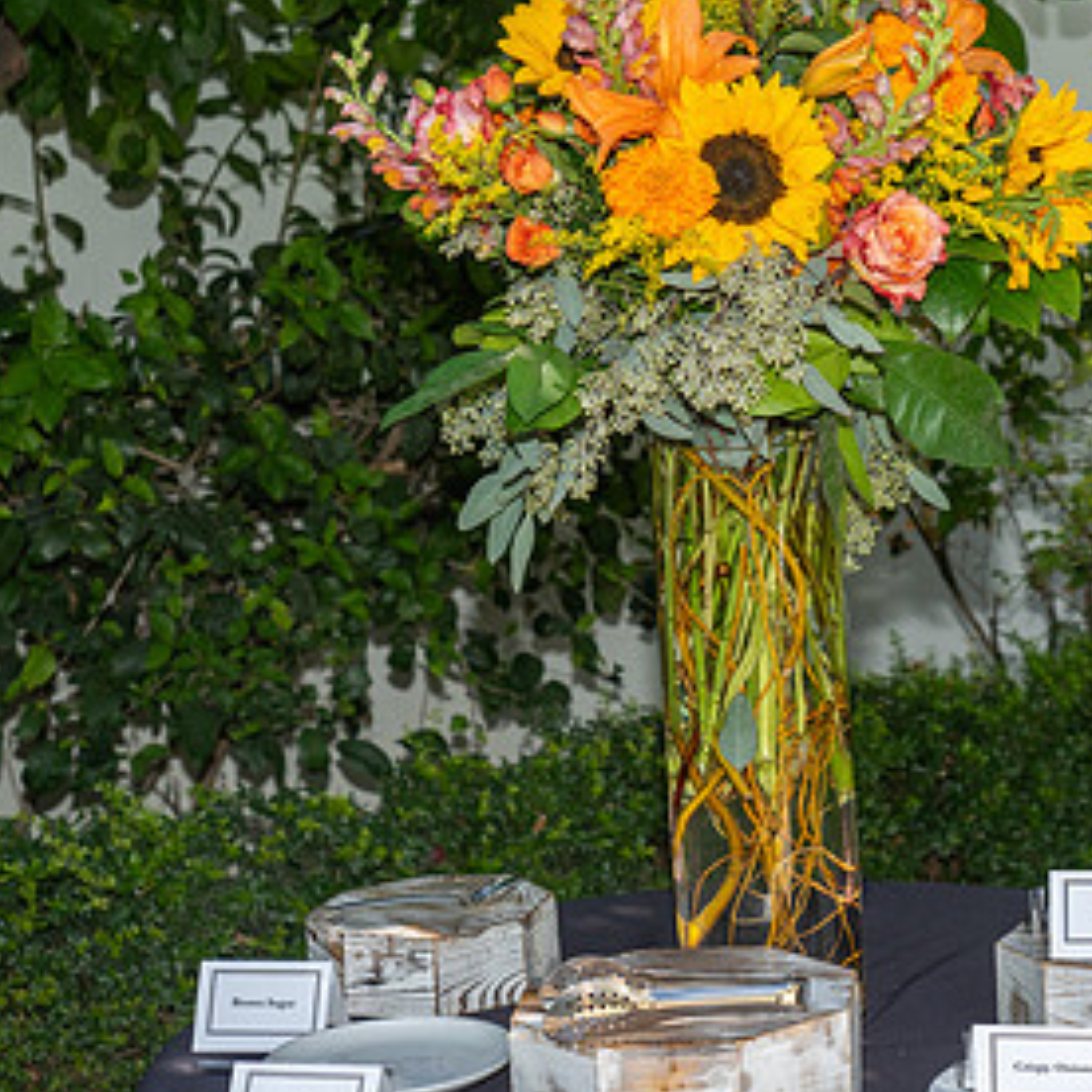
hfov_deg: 18.9
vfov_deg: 19.1
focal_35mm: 91
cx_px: 839
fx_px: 3248
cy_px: 493
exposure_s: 1/200
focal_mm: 51
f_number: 5.6
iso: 100
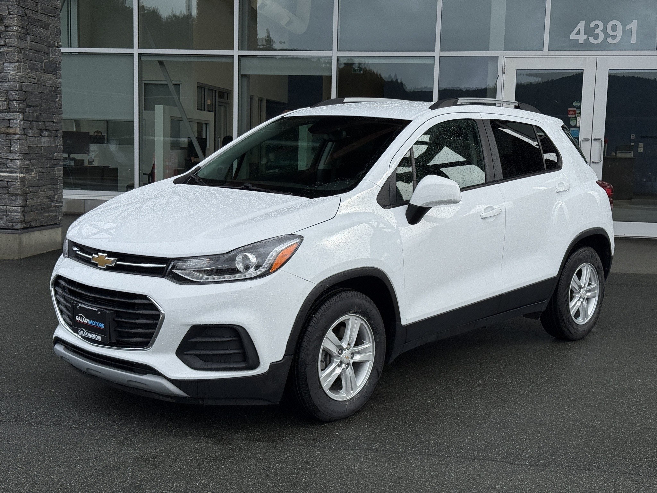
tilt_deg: -5.6
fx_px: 911
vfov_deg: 30.3
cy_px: 246
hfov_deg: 39.7
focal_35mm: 48
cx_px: 328
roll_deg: -0.7
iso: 64
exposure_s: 1/2667
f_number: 1.78
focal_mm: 6.76
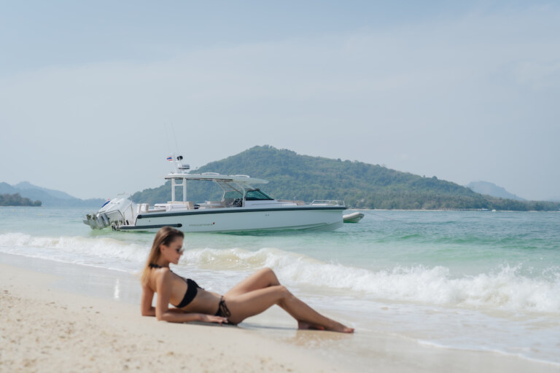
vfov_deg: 25.5
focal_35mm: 53
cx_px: 270
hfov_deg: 37.5
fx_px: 825
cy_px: 187
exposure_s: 1/3200
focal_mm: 50
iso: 160
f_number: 2.8
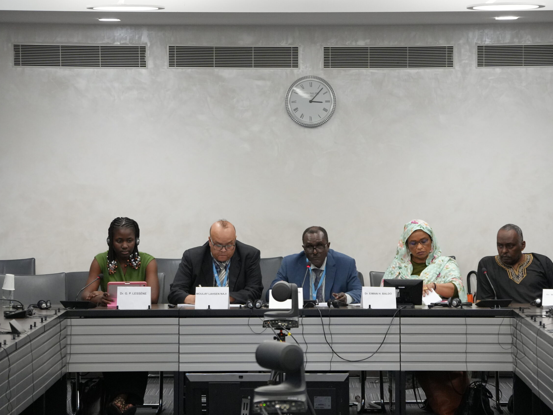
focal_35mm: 164
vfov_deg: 9.1
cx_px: 305
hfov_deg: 12.1
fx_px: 2615
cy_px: 208
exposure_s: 1/160
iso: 3200
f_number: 6.3
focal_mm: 100.4
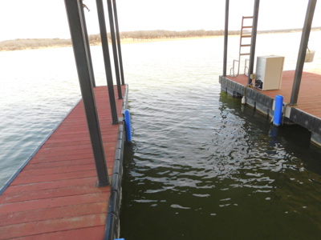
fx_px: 213
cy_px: 120
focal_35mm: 23
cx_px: 160
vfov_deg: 58.9
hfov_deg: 73.9
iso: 125
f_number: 3
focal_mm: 4
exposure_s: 1/400
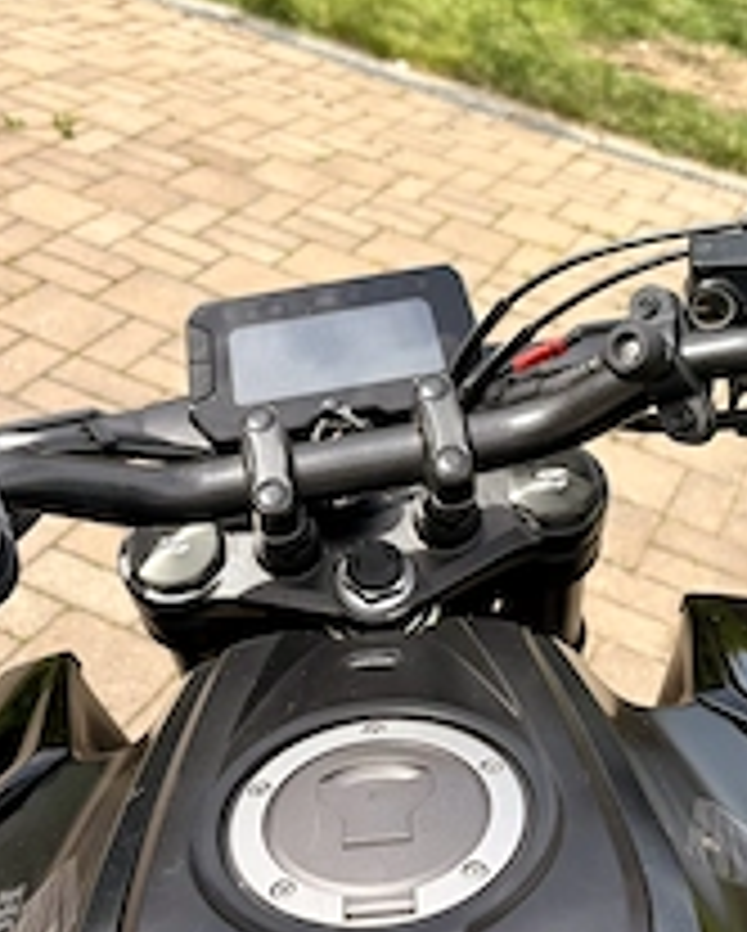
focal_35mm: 49
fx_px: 1352
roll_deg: -12.1
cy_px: 491
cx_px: 396
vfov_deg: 38.0
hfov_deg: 30.9
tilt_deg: -34.4
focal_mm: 5.96
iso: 64
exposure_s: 1/3125
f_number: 1.6
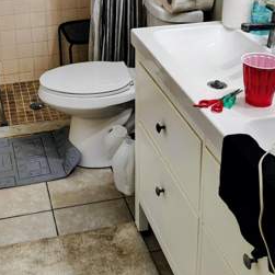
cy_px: 32
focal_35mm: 54
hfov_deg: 31.3
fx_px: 485
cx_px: 83
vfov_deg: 30.4
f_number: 1.8
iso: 148
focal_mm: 5.56
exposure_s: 1/12.5
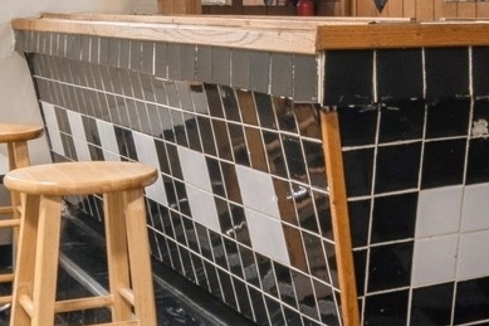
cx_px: 344
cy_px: 29
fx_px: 1005
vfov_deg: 18.1
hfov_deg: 27.1
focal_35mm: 74
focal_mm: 12
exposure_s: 1/2
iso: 200
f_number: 8
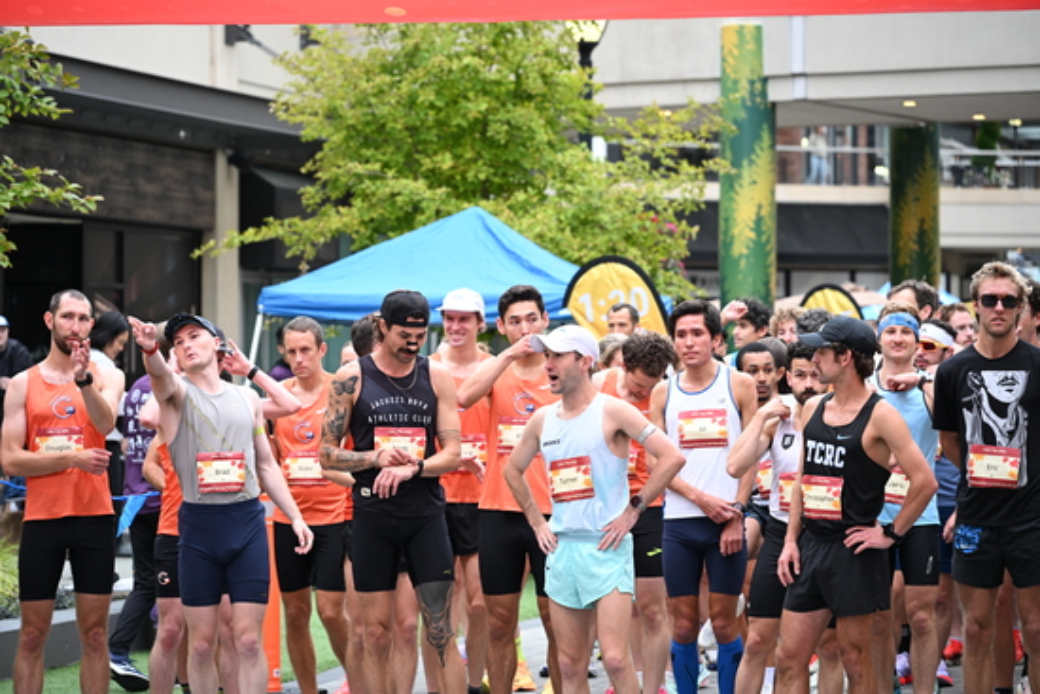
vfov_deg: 11.4
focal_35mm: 120
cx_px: 520
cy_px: 347
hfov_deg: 17.1
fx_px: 3467
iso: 2000
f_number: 4
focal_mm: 120
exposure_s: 1/500
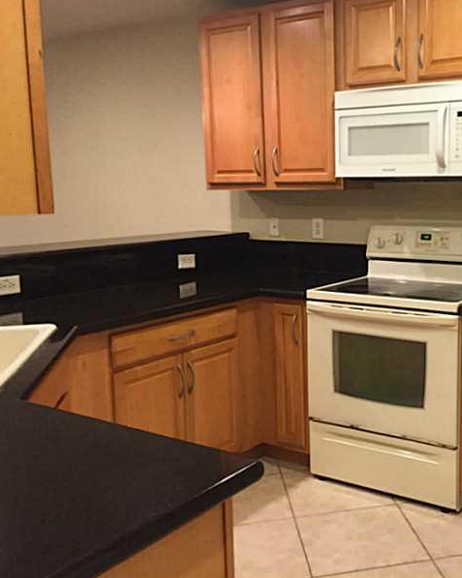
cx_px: 366
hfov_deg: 37.8
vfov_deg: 47.9
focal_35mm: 38
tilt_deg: -8.8
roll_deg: -0.5
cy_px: 288
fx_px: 649
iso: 200
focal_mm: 4.15
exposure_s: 1/30
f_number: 2.2
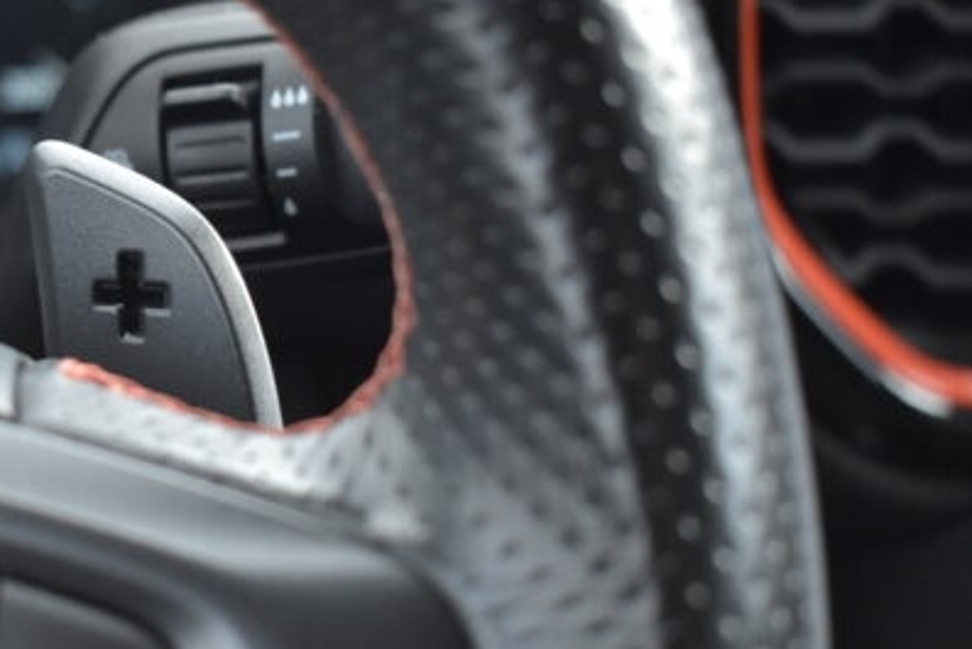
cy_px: 327
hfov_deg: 22.8
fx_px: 2350
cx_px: 108
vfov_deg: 15.7
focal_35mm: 87
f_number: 4.2
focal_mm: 30
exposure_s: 1/500
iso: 1600
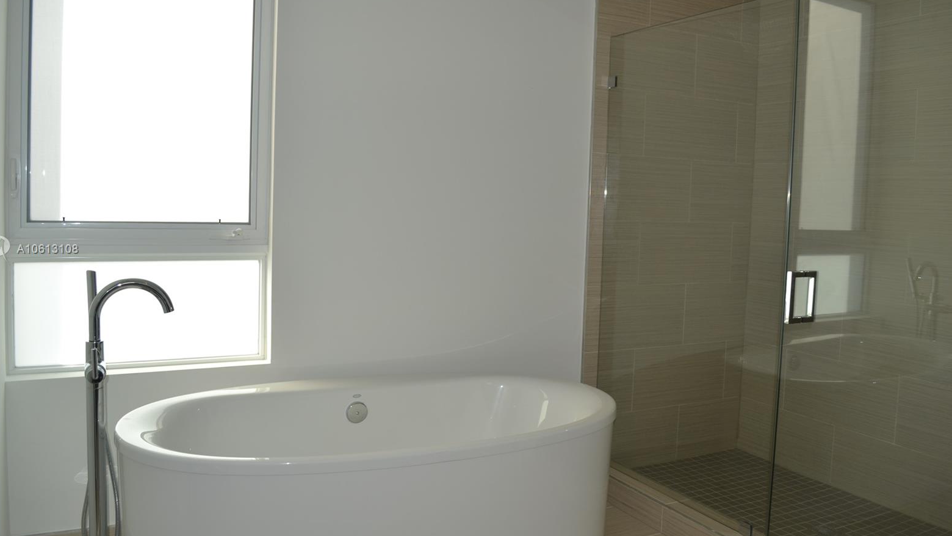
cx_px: 470
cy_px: 250
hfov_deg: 66.1
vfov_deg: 40.2
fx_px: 732
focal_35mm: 29
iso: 100
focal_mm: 18
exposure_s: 1/200
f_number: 5.6
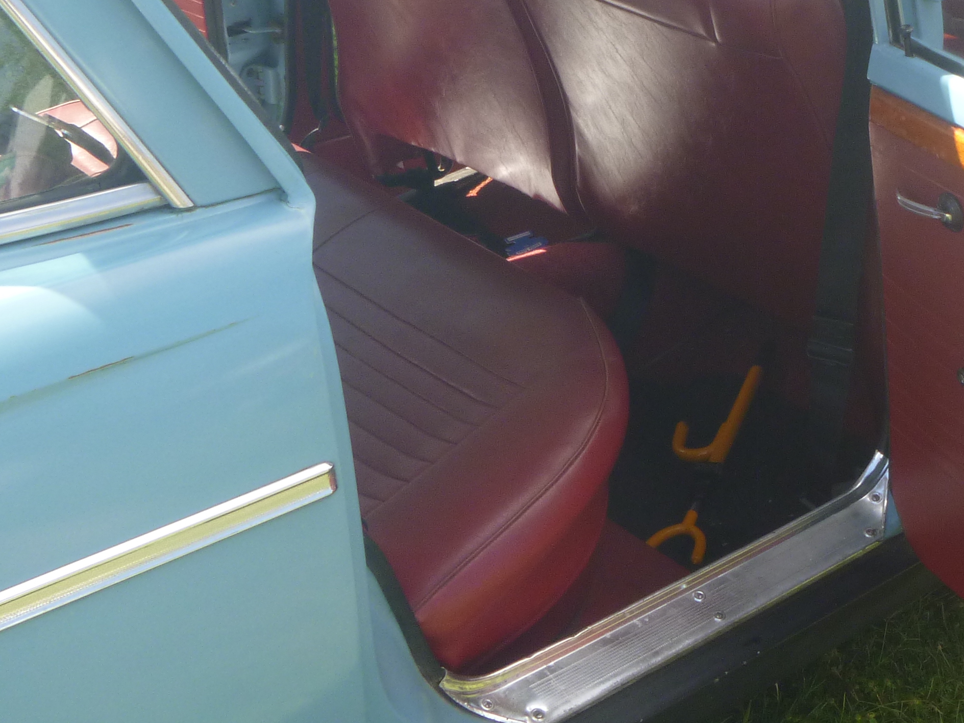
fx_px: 1698
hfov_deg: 30.9
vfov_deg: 23.6
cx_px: 769
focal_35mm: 61
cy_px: 117
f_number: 3.9
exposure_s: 1/160
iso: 100
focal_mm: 4.5
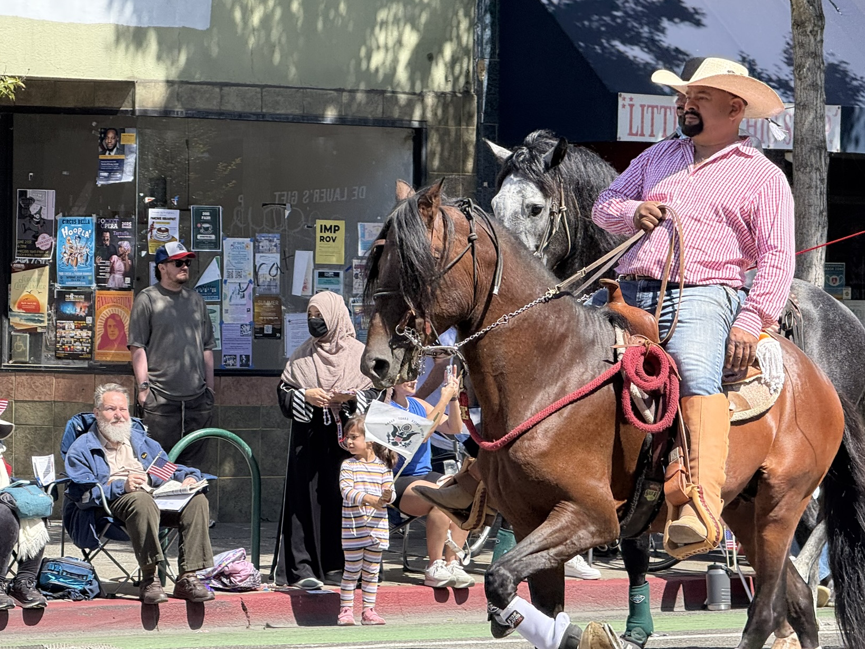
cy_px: 370
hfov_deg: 13.2
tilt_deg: -2.4
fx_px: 3749
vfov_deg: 9.9
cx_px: 479
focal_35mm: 150
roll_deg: -1.0
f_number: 2.8
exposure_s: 1/668
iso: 64
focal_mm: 15.66
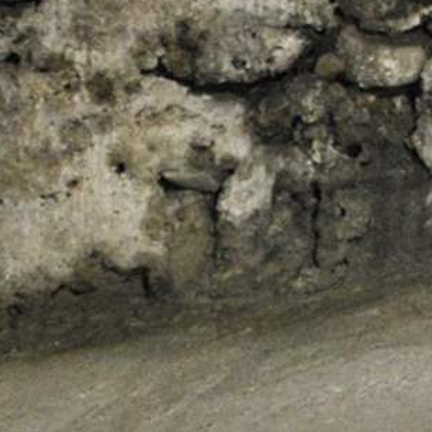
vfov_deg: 10.6
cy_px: -612
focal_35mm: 140
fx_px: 1980
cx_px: 1434
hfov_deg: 9.1
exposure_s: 1/13
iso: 400
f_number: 5
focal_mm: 11
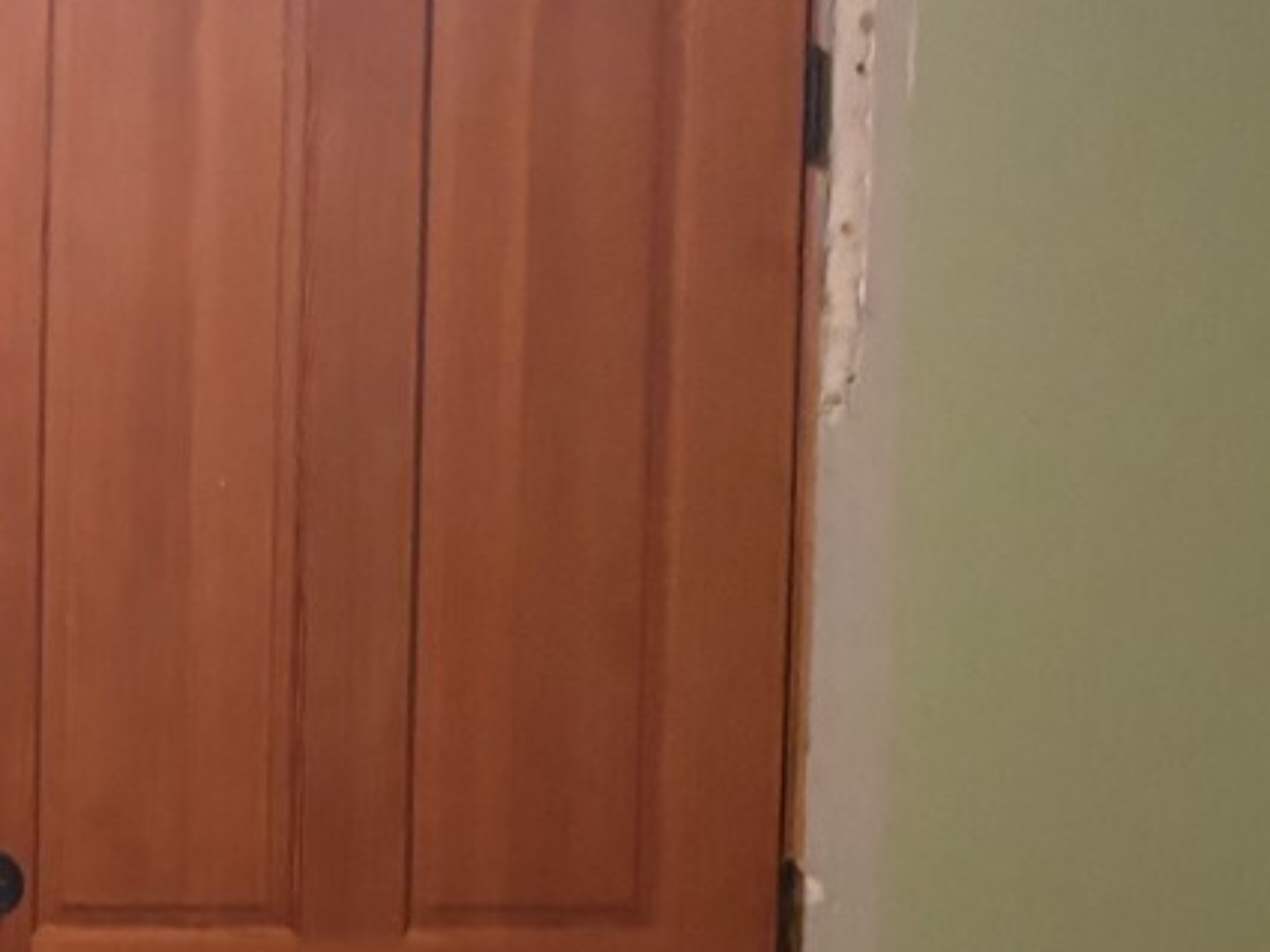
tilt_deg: -1.8
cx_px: -662
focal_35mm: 98
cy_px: 482
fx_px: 3595
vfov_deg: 15.1
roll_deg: +0.1
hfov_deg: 17.8
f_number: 1.6
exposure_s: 1/40
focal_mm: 5.96
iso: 500
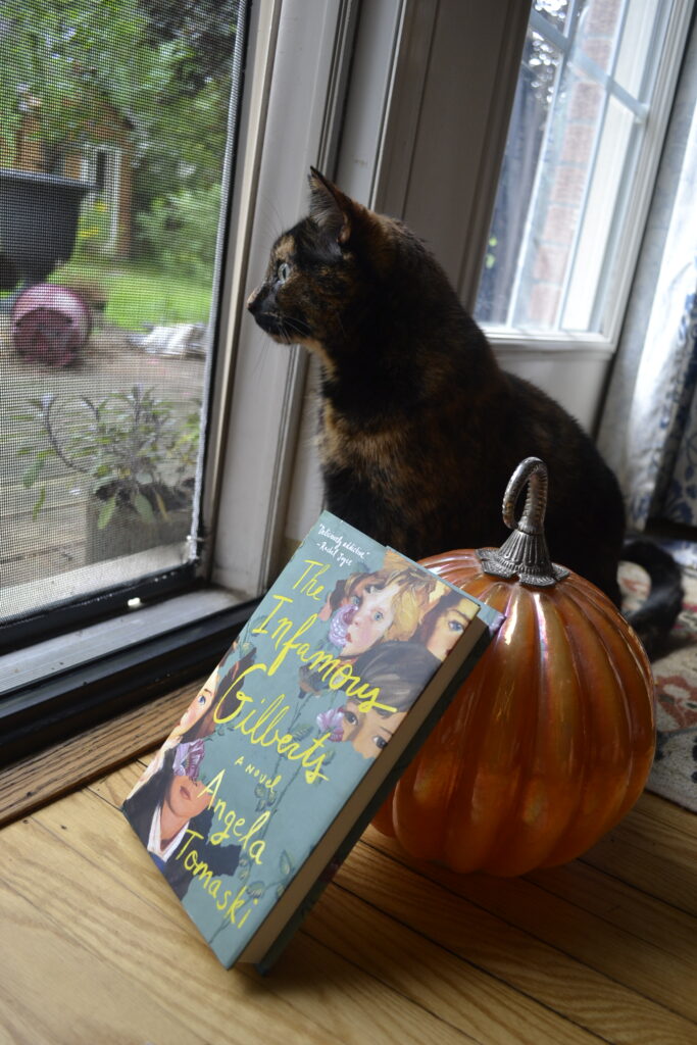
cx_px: 348
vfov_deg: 61.9
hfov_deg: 43.6
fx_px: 871
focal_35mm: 30
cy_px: 522
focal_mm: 20
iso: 400
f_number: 3.8
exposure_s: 1/50
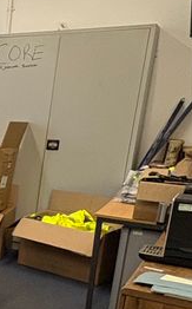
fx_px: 529
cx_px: -292
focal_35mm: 63
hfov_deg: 13.6
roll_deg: +2.2
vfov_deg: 32.2
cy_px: 209
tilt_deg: -13.1
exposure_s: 1/100
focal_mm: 2.22
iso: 200
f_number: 2.2
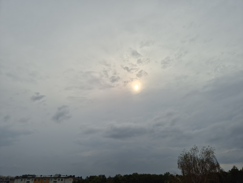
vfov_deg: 58.9
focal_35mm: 23
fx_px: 161
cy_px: 92
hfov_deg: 73.9
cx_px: 122
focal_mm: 5.4
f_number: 1.8
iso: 25
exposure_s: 1/4816
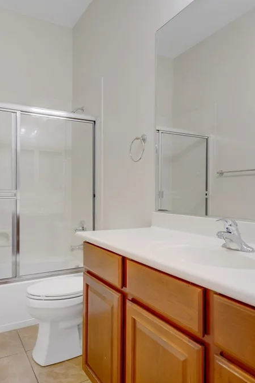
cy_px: 190
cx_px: 118
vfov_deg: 69.4
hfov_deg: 49.5
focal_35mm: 26
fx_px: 277
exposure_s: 1/2.5
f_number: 7.1
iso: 100
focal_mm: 17
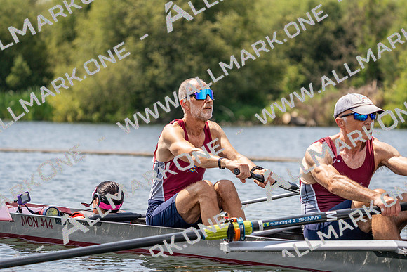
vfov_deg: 6.9
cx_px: 204
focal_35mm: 200
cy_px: 136
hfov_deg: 10.3
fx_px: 2262
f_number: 5.6
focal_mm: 200
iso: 250
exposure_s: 1/1600
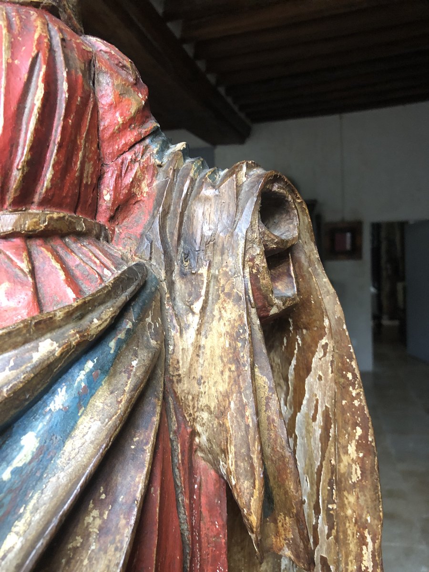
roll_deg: +2.5
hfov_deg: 49.7
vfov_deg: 63.4
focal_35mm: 28
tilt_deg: -3.1
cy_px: 286
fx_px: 463
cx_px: 214
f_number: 1.8
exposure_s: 1/9
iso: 100
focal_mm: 4
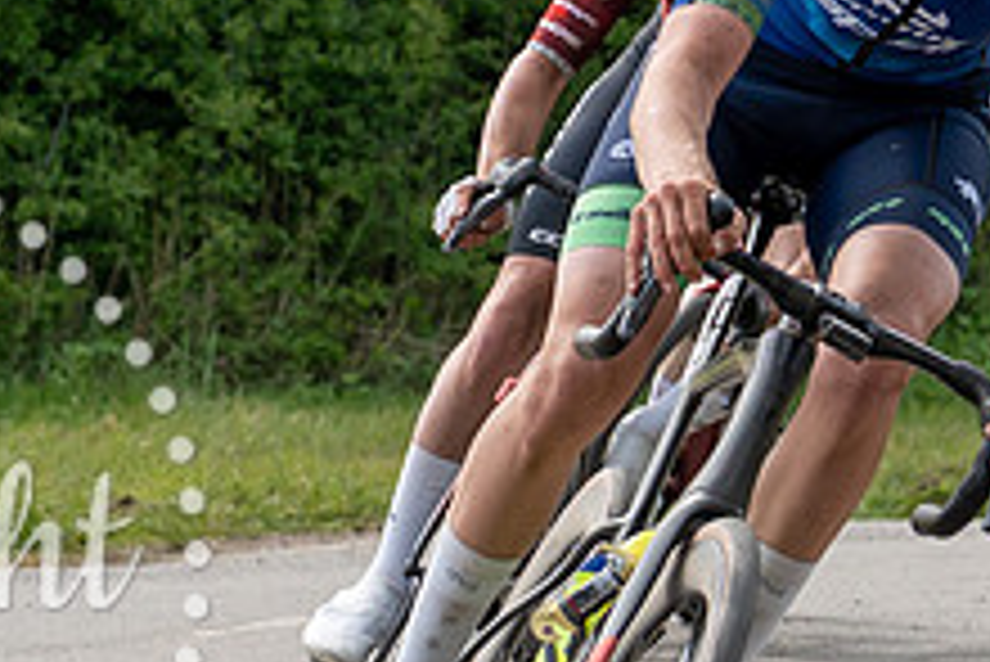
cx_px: 755
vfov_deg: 3.3
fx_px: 11475
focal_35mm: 417
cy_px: 33
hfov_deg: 4.9
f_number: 5
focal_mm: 70
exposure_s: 1/1000
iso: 200
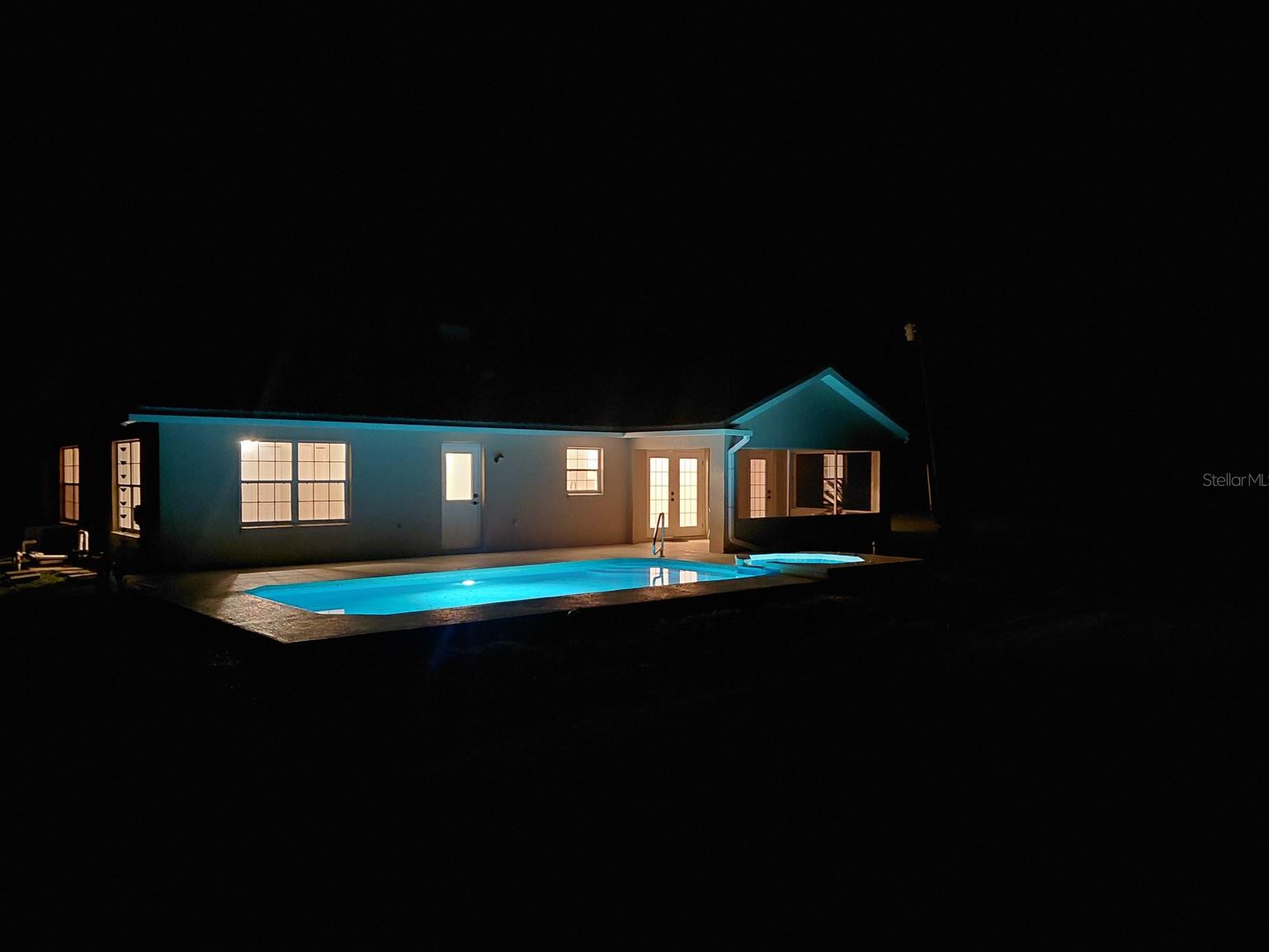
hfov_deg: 67.3
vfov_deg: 53.1
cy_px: 479
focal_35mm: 26
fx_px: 953
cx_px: 620
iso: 1600
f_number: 1.8
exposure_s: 1/15
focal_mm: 4.69
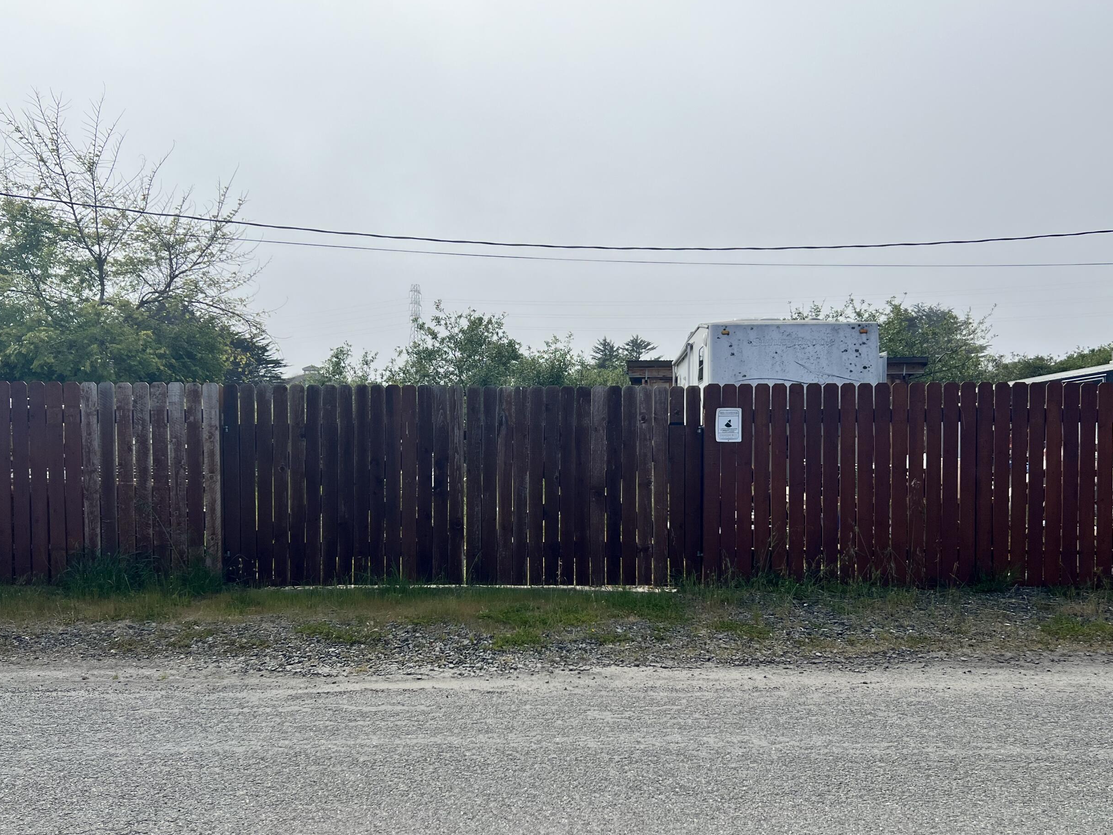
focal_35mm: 32
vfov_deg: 44.1
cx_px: 536
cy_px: 452
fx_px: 1029
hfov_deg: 56.8
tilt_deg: -1.7
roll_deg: +0.5
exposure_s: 1/9434
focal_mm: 5.7
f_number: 1.5
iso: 50
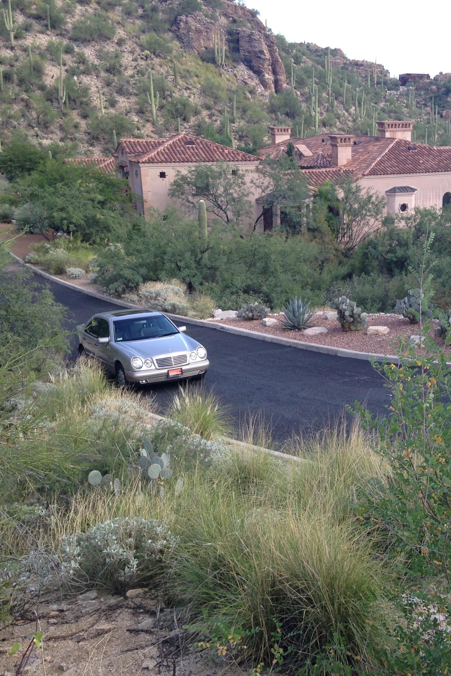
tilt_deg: -17.2
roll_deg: +1.5
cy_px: 336
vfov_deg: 42.7
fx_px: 864
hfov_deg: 28.8
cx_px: 334
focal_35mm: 46
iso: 50
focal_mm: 4.12
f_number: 2.4
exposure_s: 1/284
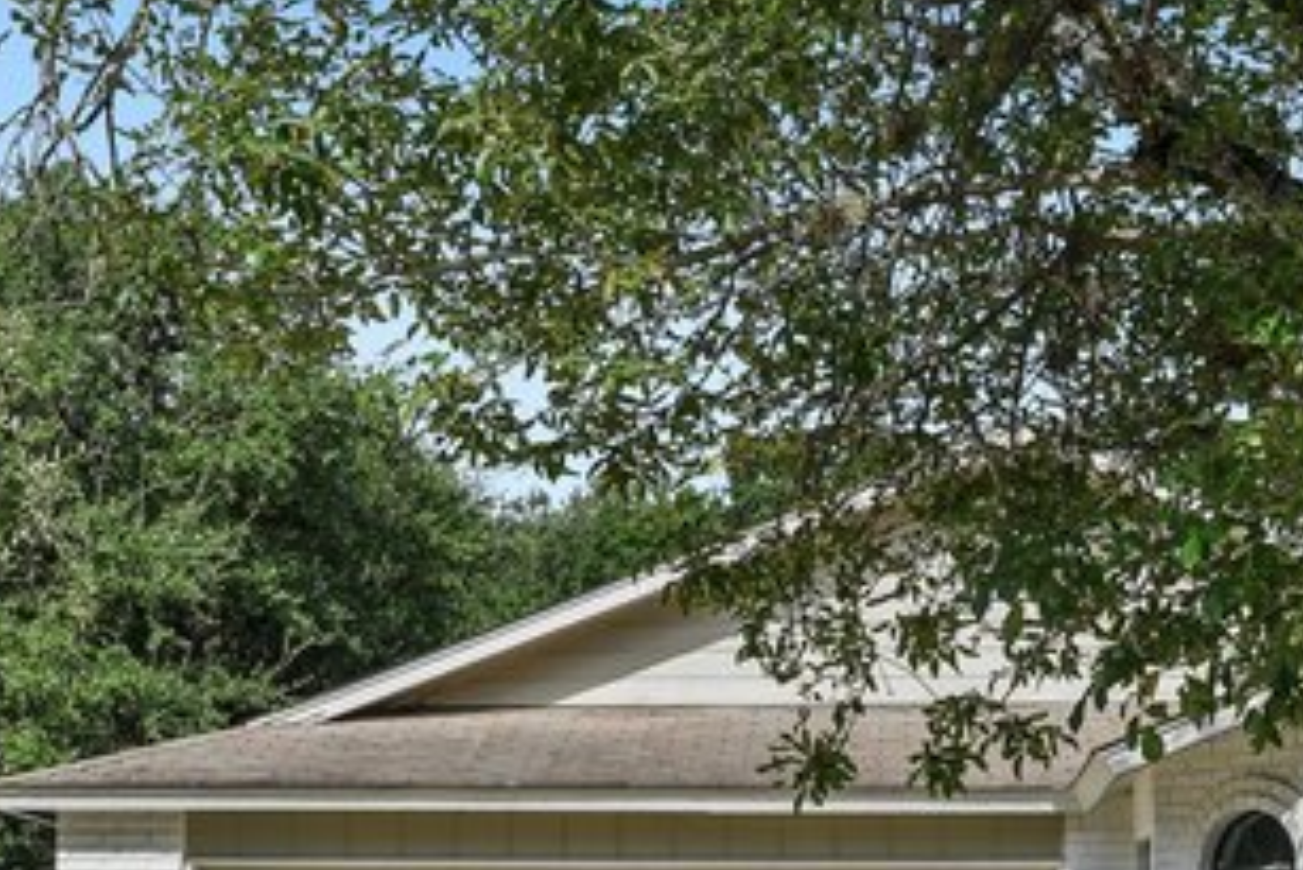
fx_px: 2643
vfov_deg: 18.5
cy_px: 736
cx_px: 1023
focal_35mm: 73
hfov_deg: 27.2
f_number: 8
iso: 400
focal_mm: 35
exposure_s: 1/800
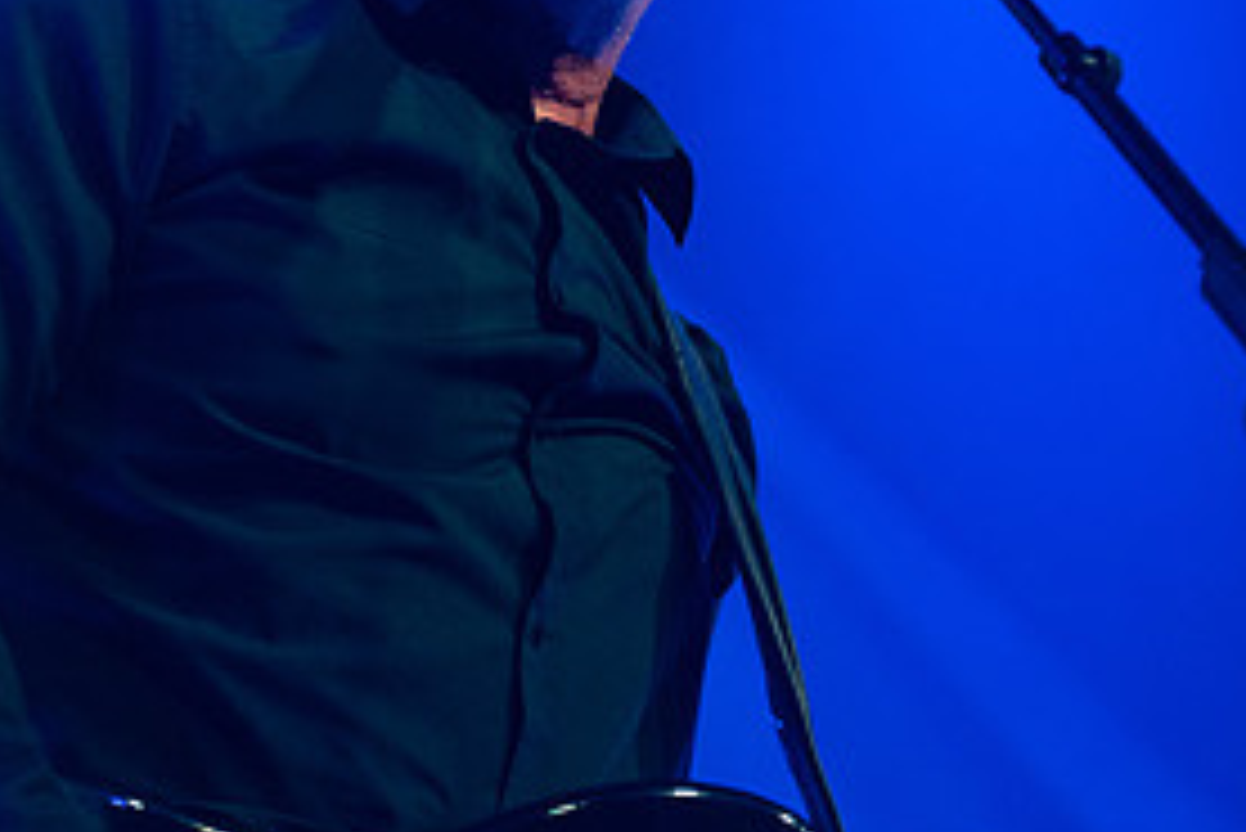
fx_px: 4986
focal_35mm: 144
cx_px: 757
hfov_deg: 14.2
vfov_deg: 9.5
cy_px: 6
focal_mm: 62
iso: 2500
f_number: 3.2
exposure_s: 1/200
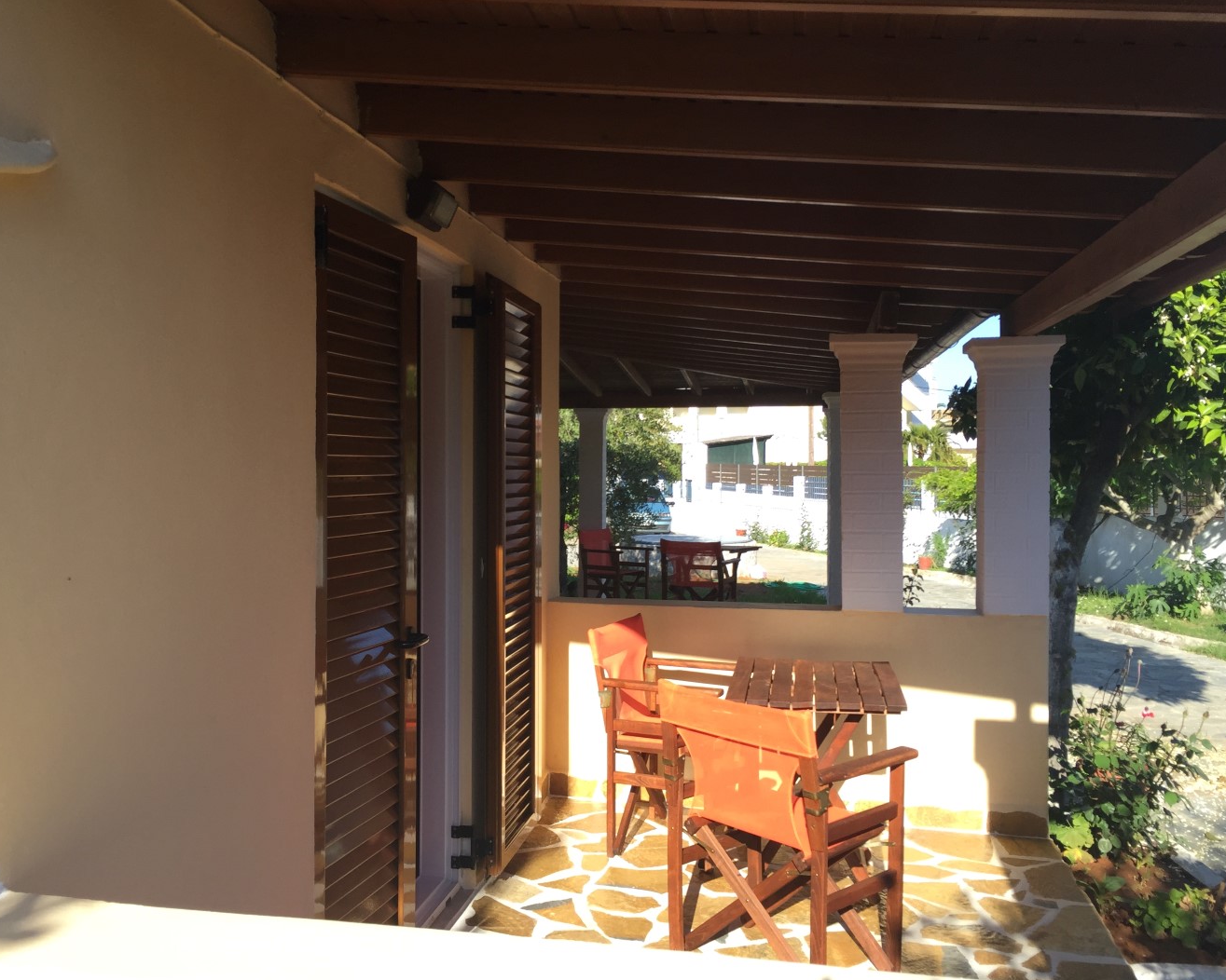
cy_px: 486
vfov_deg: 47.1
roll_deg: -0.7
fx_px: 1125
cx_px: 584
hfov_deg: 57.2
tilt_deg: -0.2
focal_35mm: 31
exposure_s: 1/706
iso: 32
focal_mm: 4.15
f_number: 2.2
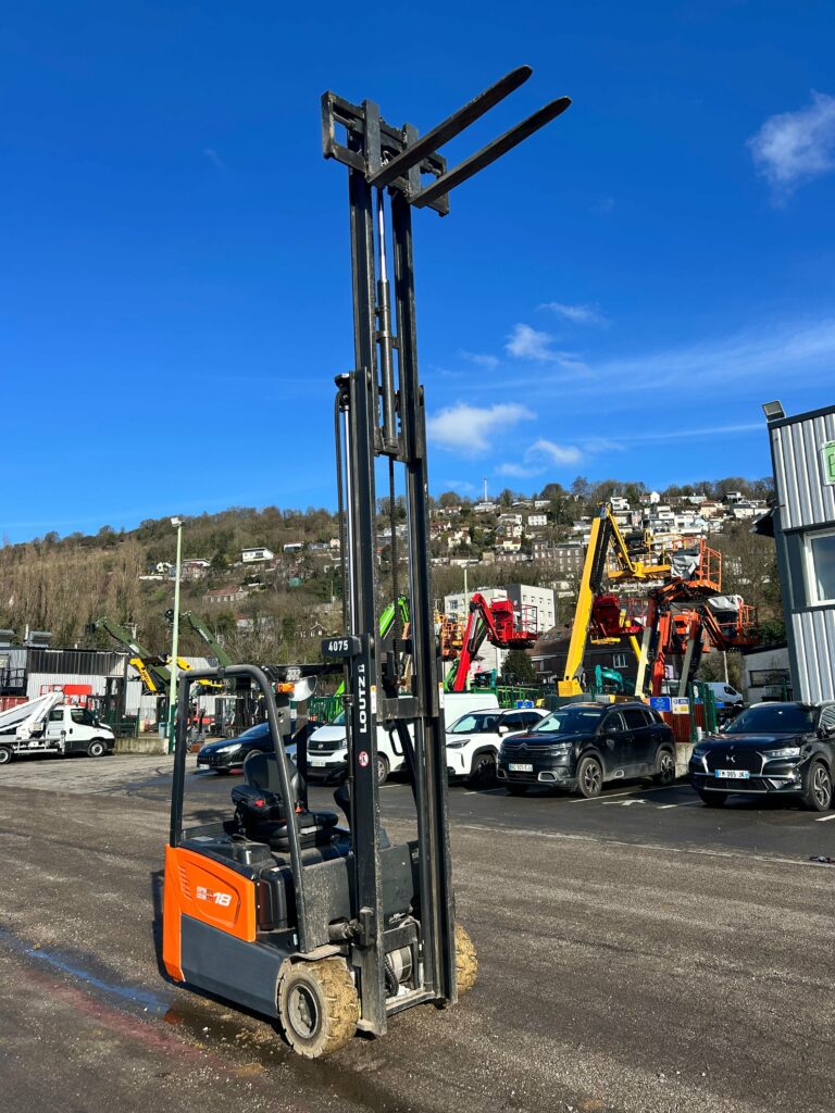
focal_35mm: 26
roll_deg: +0.6
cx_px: 418
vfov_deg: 67.3
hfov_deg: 53.1
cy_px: 556
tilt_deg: +11.5
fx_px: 836
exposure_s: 1/2083
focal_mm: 5.7
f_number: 1.5
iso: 50
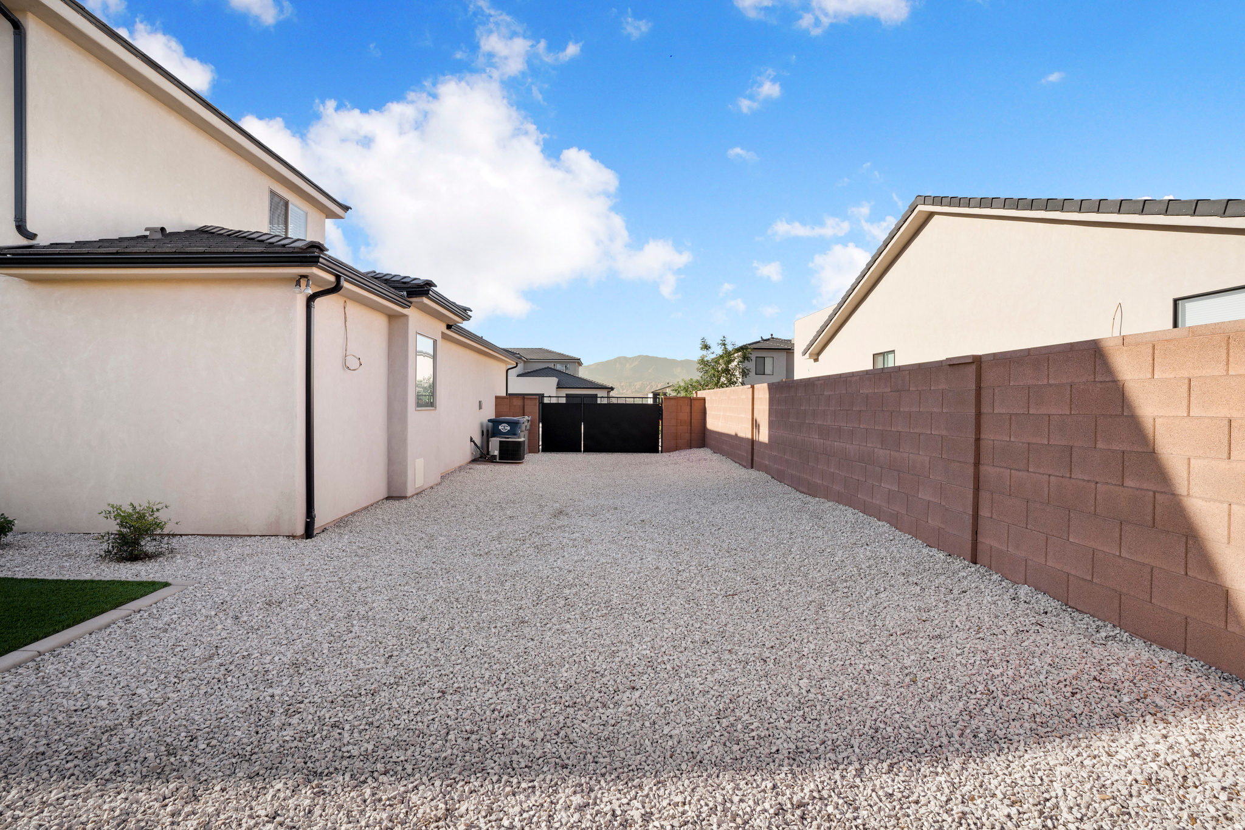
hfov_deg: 93.3
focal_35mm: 17
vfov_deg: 70.4
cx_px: 622
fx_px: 588
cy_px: 415
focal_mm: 17
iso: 250
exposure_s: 1/320
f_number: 9
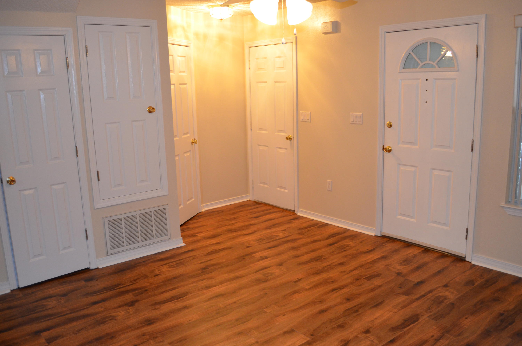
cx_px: 261
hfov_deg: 57.3
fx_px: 478
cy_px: 173
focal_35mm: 33
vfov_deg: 39.8
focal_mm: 22
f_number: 3.8
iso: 1100
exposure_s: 1/60
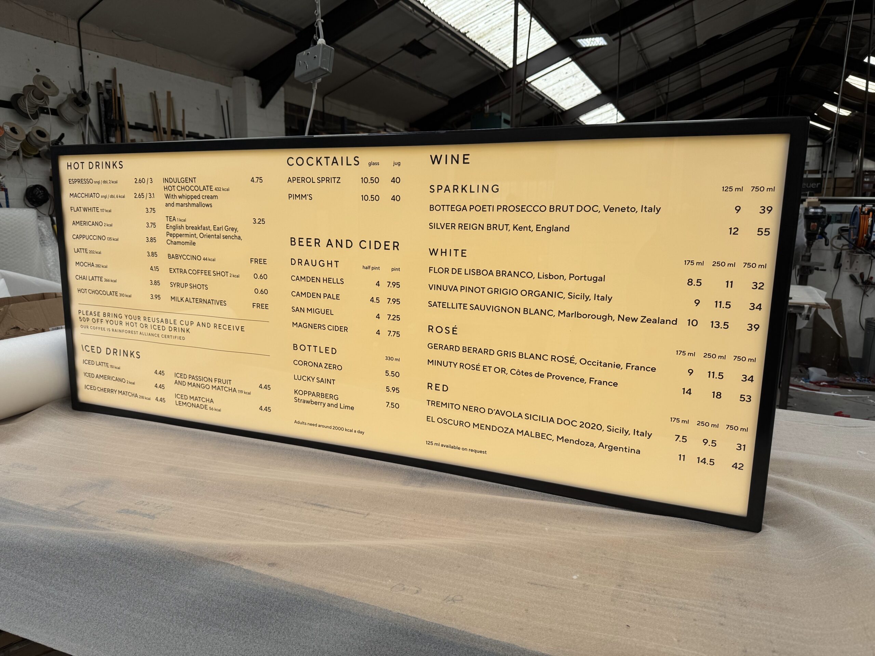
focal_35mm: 24
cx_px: 438
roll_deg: -0.6
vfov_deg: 56.8
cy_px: 328
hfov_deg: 71.6
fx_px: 607
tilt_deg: -10.5
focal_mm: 6.76
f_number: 1.78
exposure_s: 1/685
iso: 80
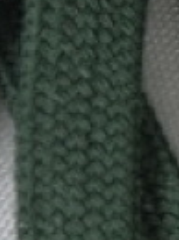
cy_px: 46
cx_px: 917
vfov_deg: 3.3
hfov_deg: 2.4
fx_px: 4150
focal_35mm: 600
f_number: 7.1
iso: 160
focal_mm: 50
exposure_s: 1/80
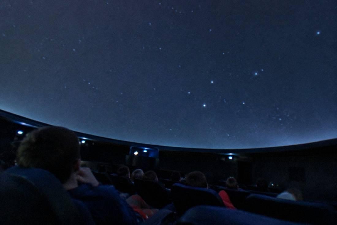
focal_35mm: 47
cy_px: 112
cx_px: 168
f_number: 2.5
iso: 2000
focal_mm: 47
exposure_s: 1/500
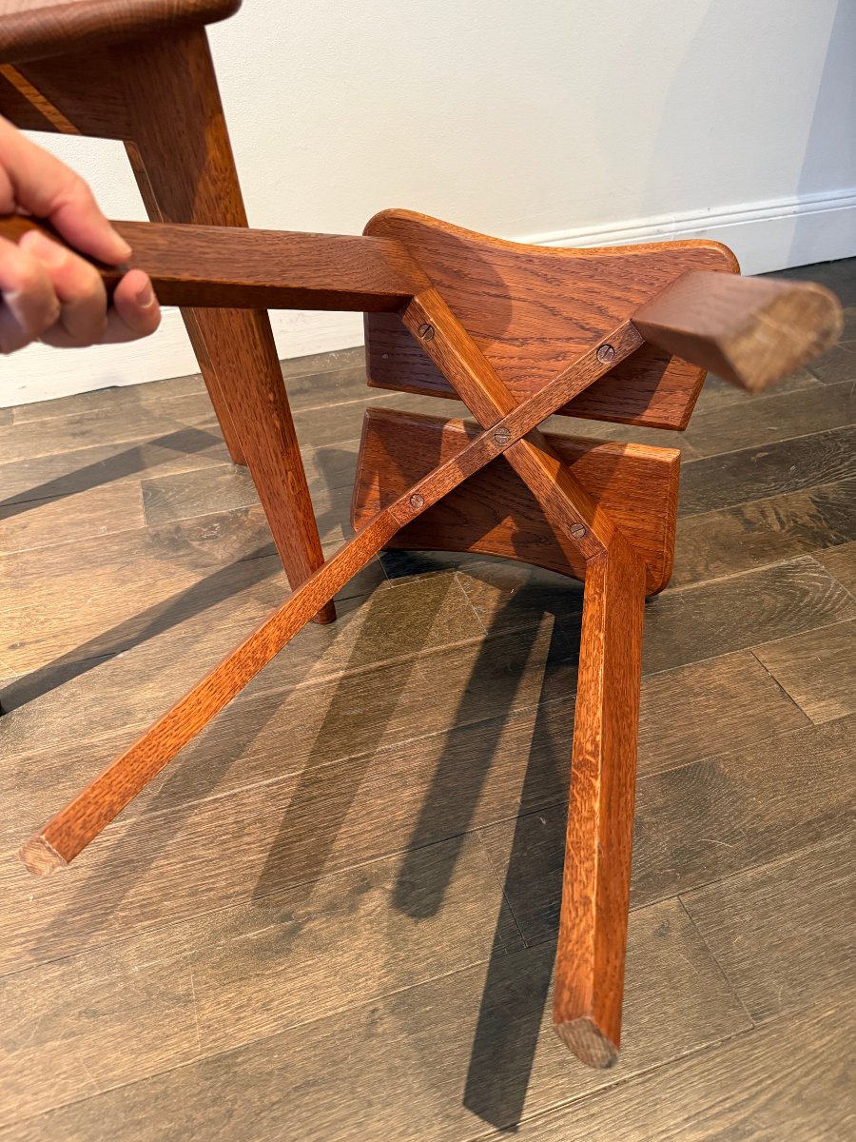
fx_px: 791
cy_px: 571
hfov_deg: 56.8
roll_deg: +0.6
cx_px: 428
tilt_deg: -41.8
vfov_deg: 71.6
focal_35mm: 24
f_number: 1.78
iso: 800
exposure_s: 1/50
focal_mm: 6.76
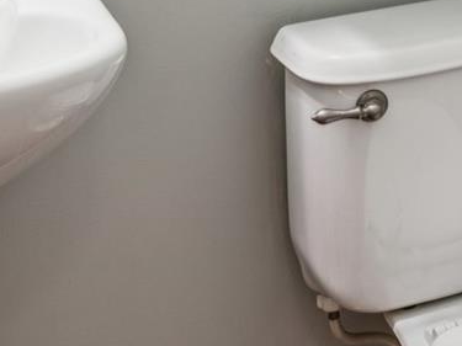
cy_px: -321
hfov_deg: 20.8
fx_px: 1142
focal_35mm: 86
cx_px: 601
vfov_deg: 14.6
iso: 100
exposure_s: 1/1.25
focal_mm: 16.3
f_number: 9
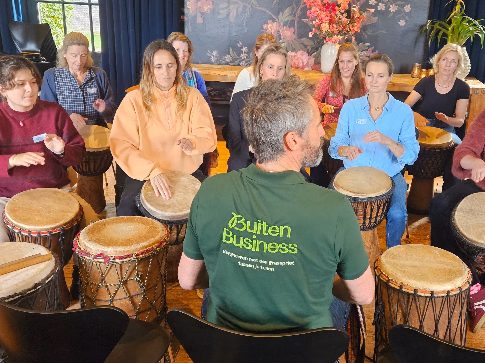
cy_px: 159
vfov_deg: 38.6
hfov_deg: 49.7
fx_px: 518
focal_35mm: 37
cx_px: 300
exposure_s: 1/100
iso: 640
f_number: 1.8
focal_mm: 5.4
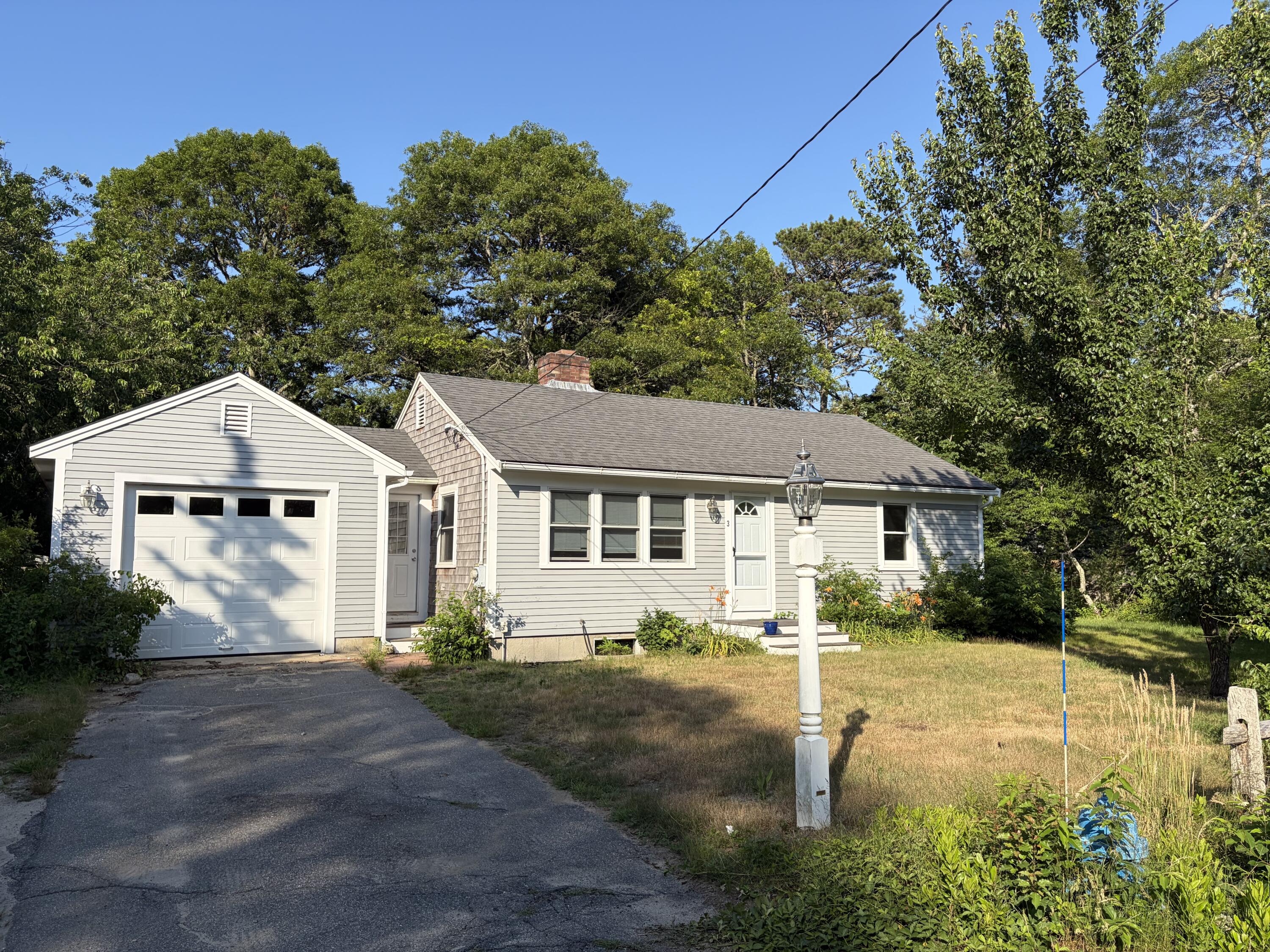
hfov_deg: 67.3
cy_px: 476
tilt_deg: +5.5
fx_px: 954
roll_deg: +0.4
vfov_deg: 53.1
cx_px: 635
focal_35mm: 26
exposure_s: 1/2538
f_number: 1.6
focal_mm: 5.96
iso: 50
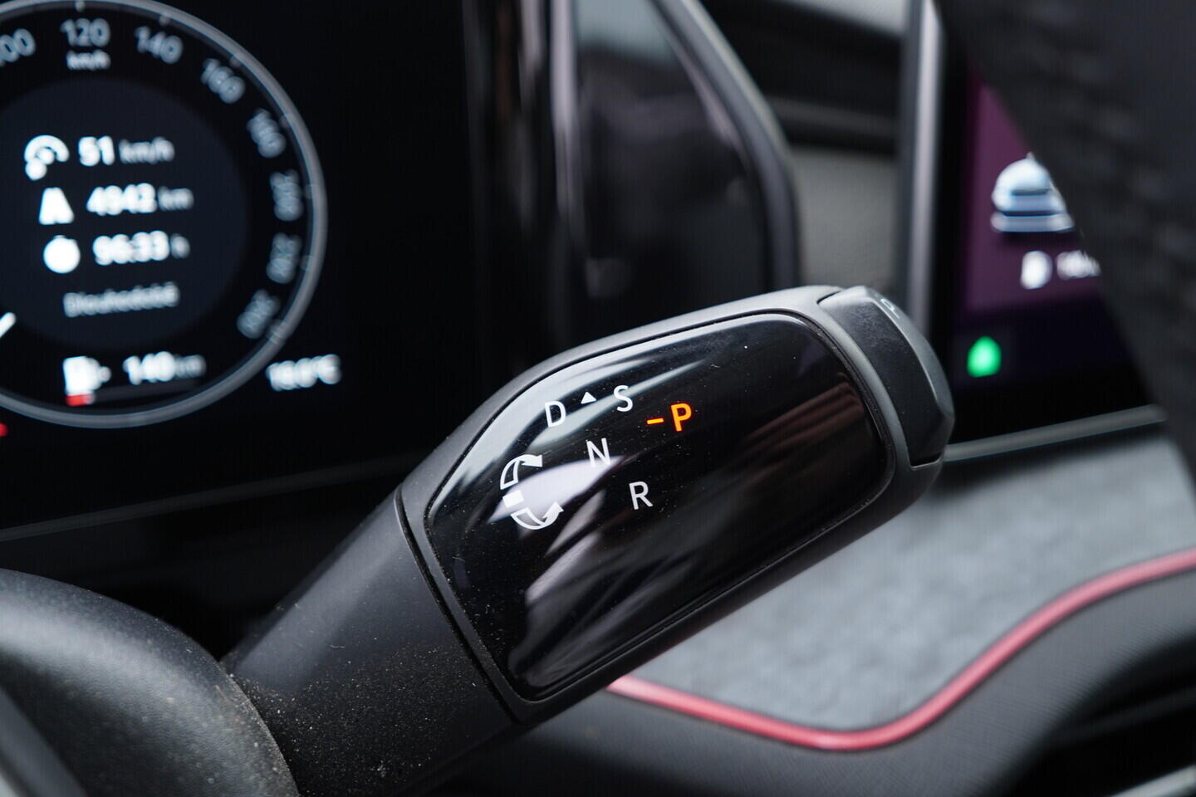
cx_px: 598
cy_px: 398
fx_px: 1196
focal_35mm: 36
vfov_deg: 36.9
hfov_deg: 53.1
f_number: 2.8
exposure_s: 1/40
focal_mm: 24
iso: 320
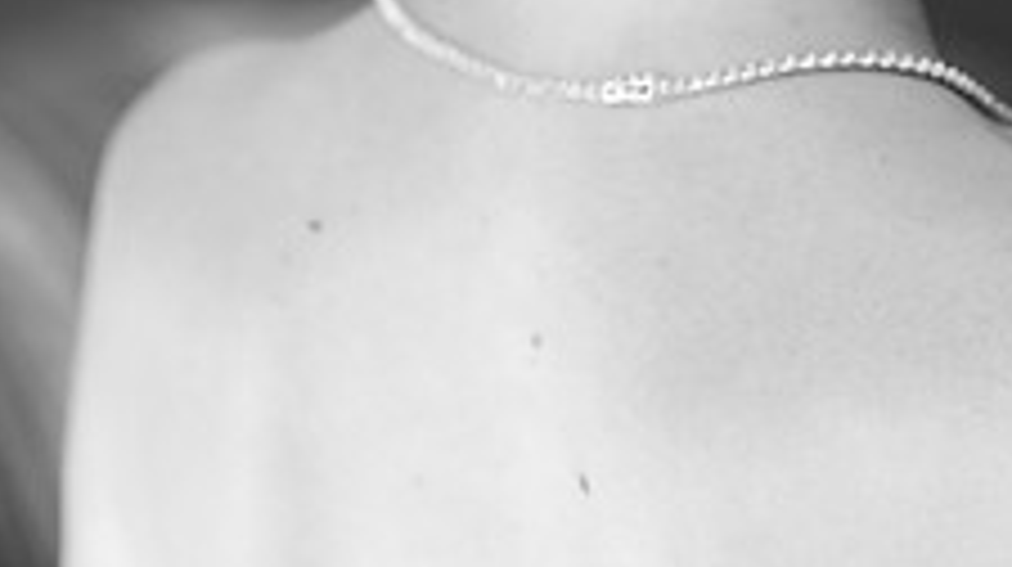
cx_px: 627
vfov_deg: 5.4
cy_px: -428
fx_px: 5897
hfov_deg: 9.8
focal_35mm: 220
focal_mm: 105
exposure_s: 1/80
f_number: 4
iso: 1400
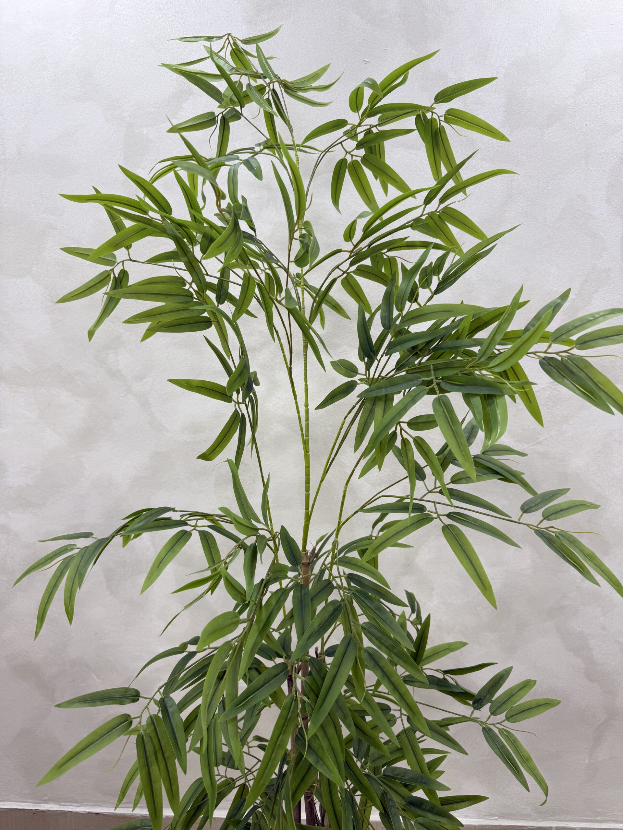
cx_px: 312
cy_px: 415
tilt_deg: -9.1
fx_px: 576
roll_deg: -1.2
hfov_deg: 56.8
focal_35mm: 24
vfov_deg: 71.6
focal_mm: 6.76
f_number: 1.78
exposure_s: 1/100
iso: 64
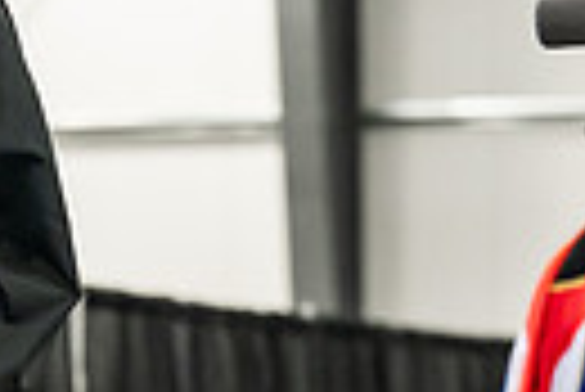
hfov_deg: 5.9
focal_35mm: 343
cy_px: 20
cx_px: -518
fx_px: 5580
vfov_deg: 4.0
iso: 4000
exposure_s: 1/200
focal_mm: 77
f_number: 4
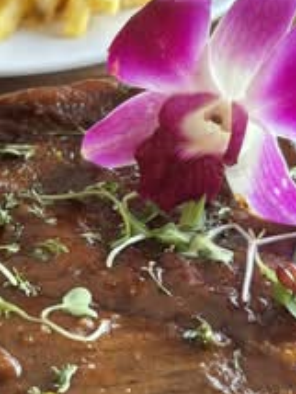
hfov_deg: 16.4
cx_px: 33
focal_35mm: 89
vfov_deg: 22.0
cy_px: 161
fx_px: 1013
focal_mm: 5.96
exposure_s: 1/121
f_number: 1.6
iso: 125
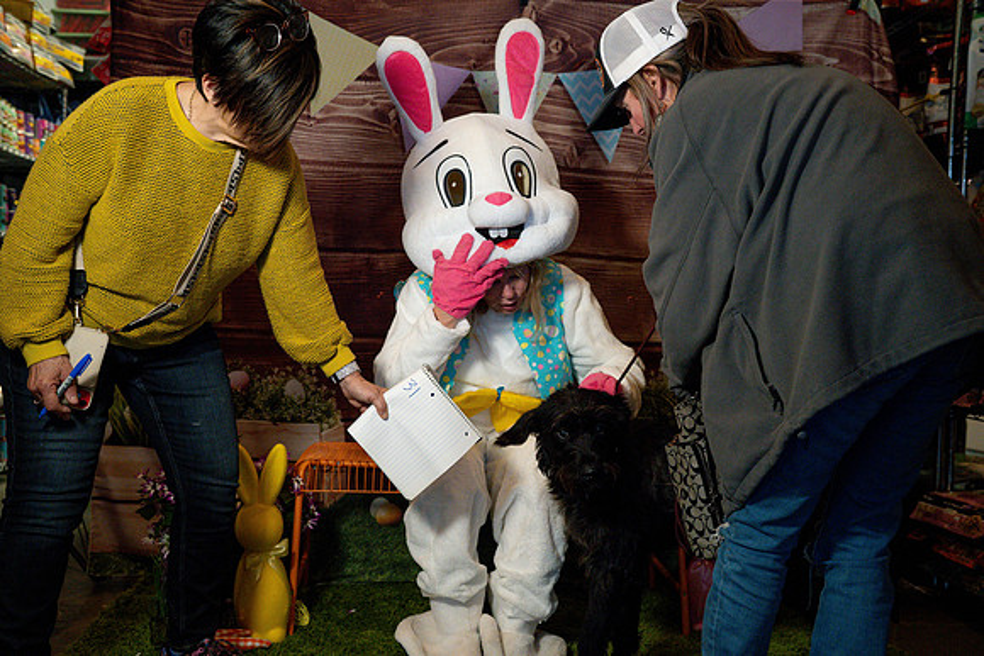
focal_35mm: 39
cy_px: 328
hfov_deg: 49.5
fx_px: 1066
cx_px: 492
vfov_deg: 34.2
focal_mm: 39
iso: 8000
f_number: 4.5
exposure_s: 1/500
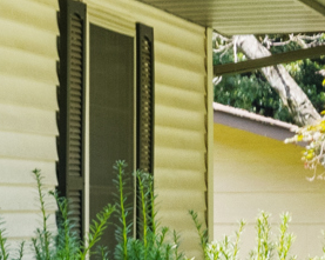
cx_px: -970
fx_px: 2200
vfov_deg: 6.7
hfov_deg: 6.7
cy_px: 218
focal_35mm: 229
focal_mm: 18
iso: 320
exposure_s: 1/20
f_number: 7.1
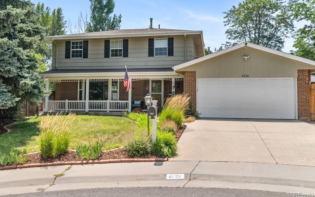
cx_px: 154
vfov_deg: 37.2
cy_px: 83
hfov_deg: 56.7
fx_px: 292
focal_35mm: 34
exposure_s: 1/500
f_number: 8
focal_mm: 30
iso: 400
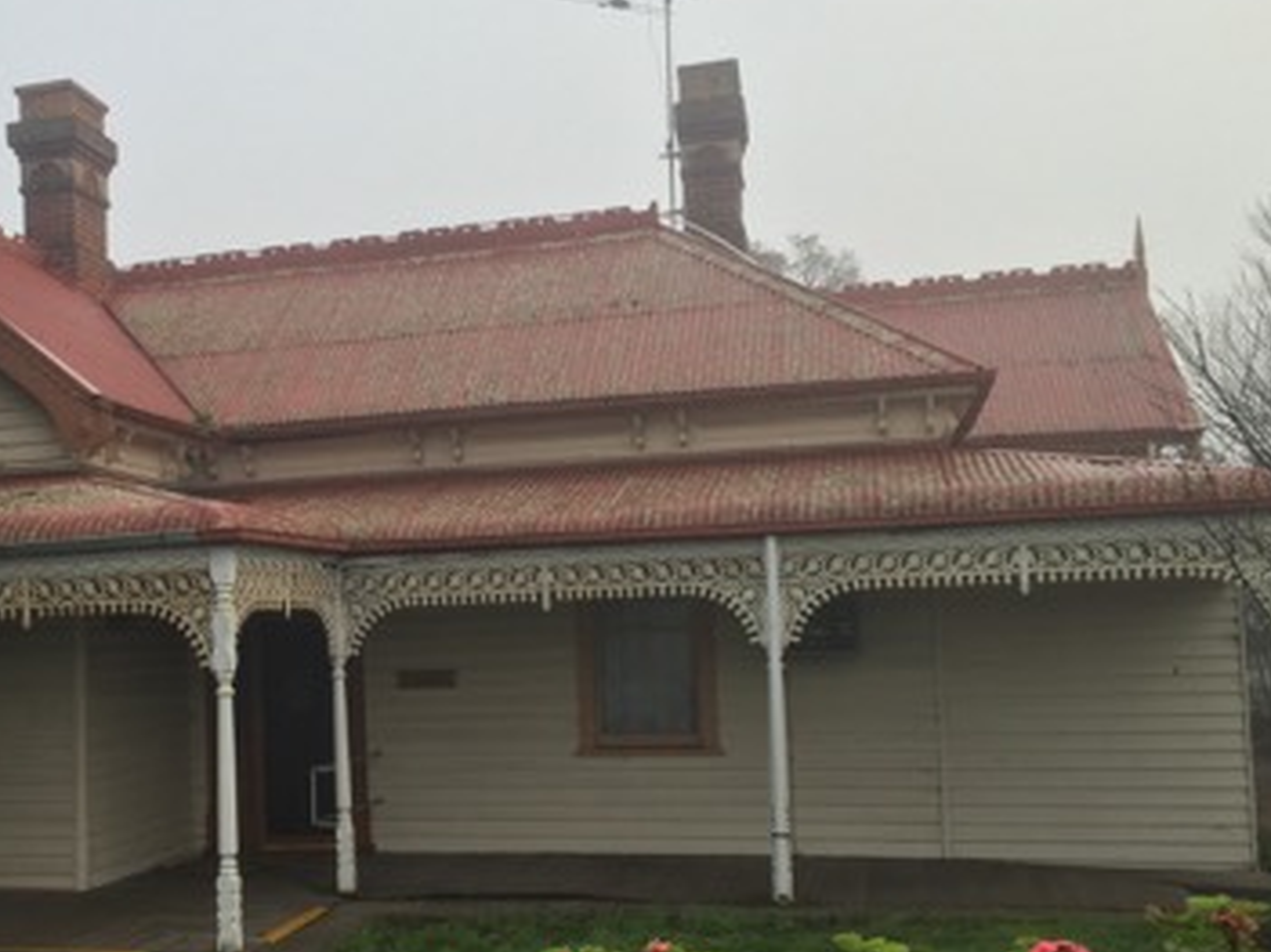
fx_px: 1578
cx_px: 377
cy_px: 594
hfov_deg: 43.0
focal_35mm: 43
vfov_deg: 33.4
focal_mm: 4.15
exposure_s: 1/370
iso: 32
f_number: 2.2
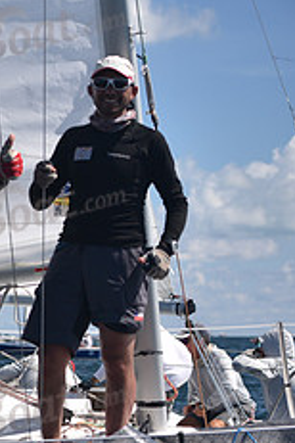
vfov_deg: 11.6
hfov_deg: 7.6
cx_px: -241
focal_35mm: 176
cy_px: 350
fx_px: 2163
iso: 250
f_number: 4
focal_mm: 70
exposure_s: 1/1600
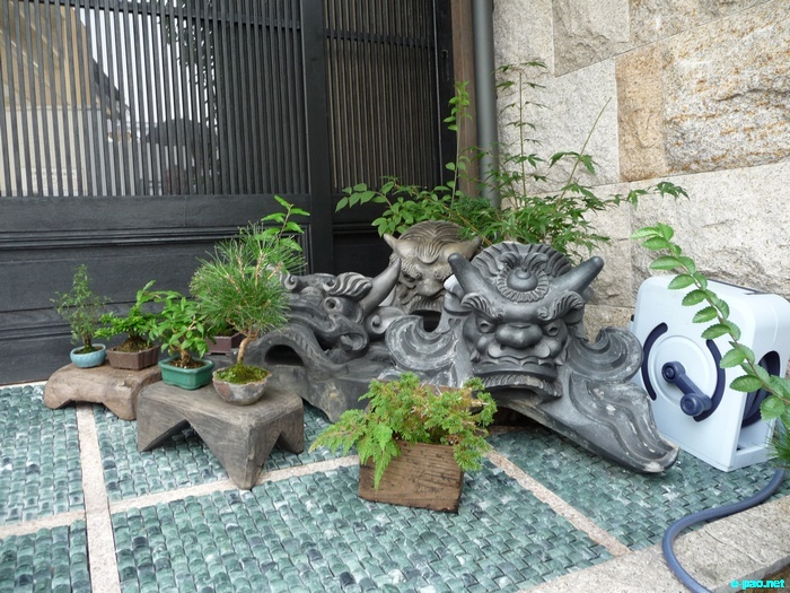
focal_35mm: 28
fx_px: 639
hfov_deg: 63.4
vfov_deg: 49.7
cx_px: 395
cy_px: 296
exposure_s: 1/30
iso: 100
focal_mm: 4.7
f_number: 3.3
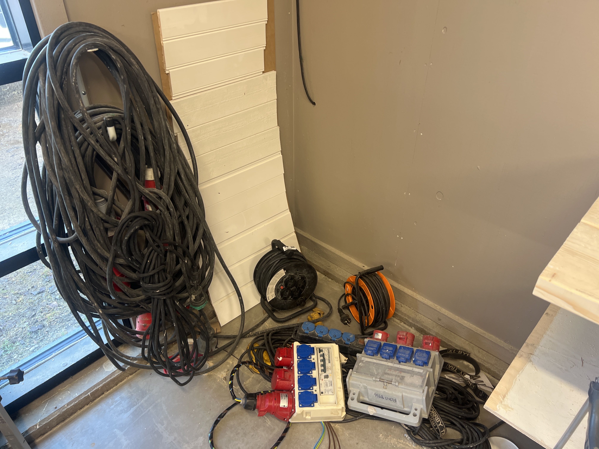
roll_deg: +0.9
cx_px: 300
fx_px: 450
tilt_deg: -35.0
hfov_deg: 67.3
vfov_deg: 53.1
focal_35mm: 26
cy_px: 224
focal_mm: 5.7
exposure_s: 1/100
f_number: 1.5
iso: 125
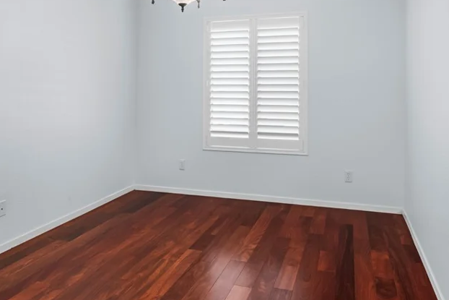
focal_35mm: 28
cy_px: 86
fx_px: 349
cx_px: 251
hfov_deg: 65.2
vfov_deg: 45.3
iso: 400
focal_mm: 17
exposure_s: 1/4
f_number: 8
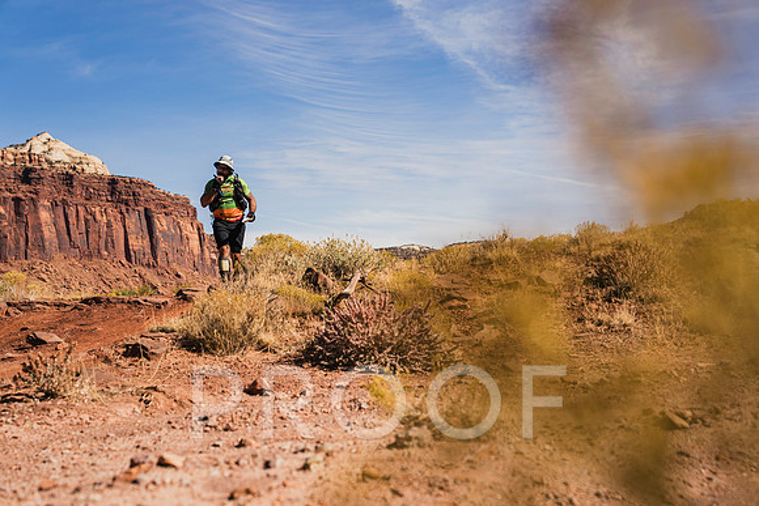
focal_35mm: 62
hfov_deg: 32.4
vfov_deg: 21.9
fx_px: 1307
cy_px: 253
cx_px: 380
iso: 160
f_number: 4.5
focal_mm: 62
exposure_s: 1/2000
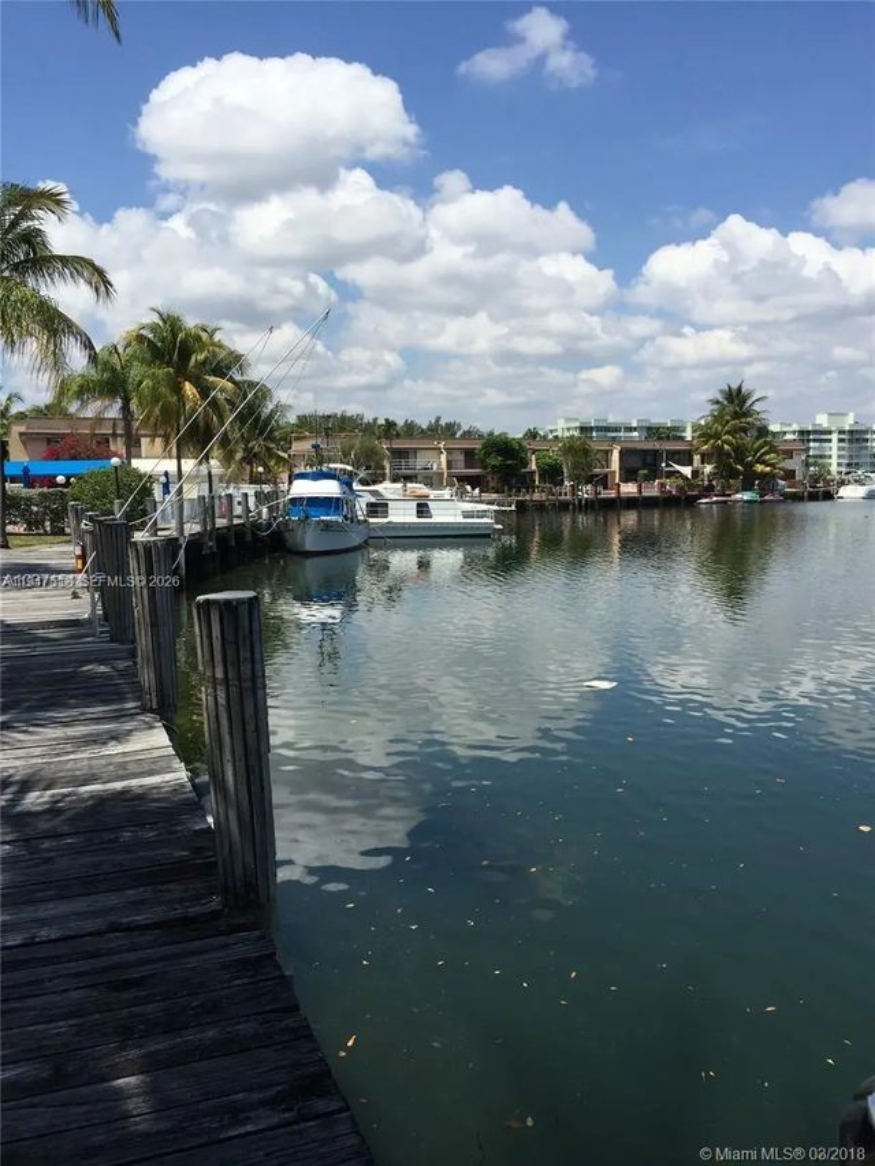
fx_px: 977
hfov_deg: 48.2
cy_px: 583
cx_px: 438
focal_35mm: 29
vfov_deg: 61.7
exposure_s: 1/3049
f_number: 2.2
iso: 32
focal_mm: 4.15
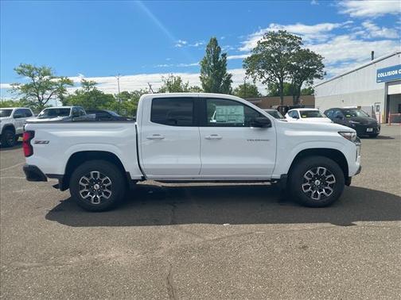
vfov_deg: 53.1
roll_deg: +1.6
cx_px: 200
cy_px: 150
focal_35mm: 26
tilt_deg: -4.1
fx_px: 301
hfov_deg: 67.3
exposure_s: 1/1595
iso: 32
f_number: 1.6
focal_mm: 4.2
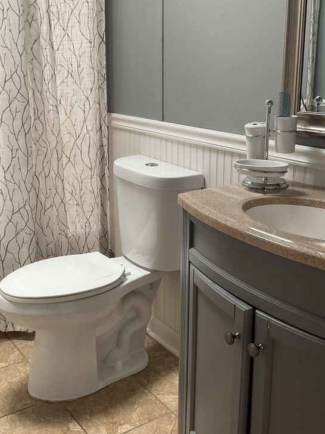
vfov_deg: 43.7
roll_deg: -1.6
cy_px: 185
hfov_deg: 33.6
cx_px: 161
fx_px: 538
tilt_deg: -13.5
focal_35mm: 43
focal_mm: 3
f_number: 1.8
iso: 80
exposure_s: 1/60
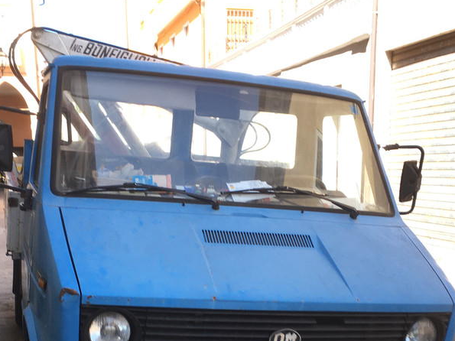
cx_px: 205
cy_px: 297
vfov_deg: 27.2
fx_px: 683
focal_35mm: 52
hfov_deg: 36.8
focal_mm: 4.15
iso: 25
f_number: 2.2
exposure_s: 1/181
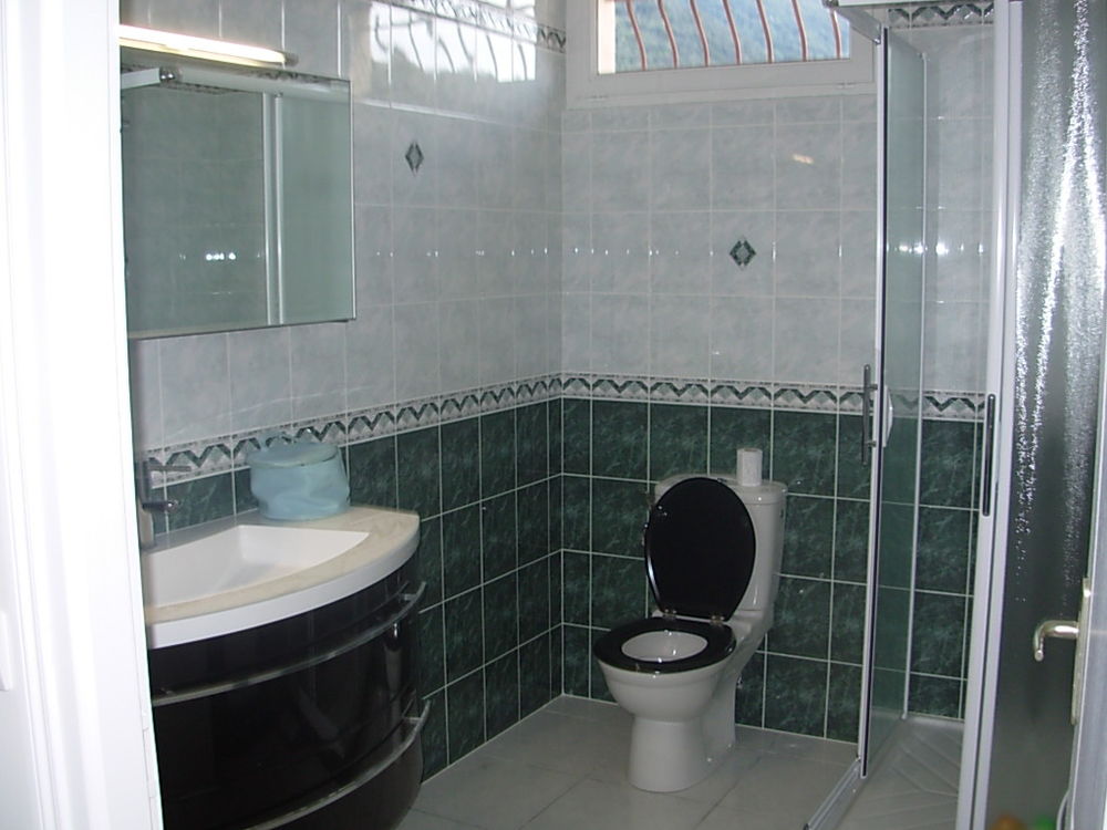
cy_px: 415
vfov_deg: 37.7
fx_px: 1215
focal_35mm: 38
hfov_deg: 49.0
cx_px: 554
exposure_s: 1/32
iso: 50
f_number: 2.9
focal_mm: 6.3
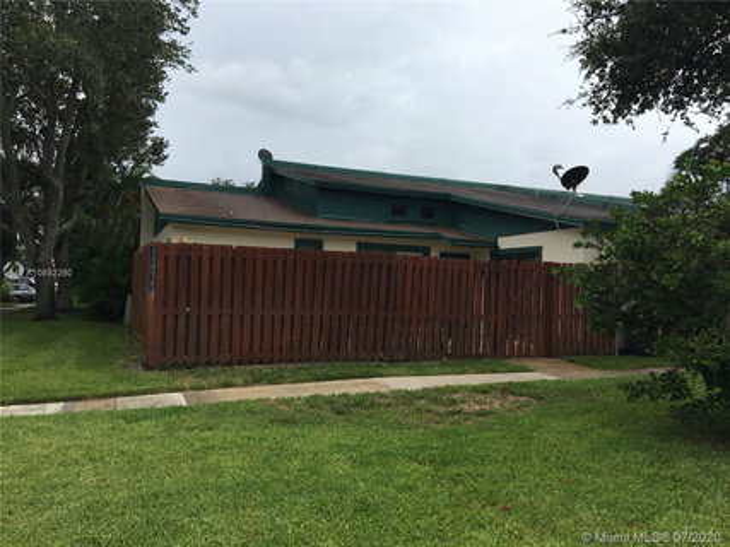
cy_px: 274
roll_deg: -2.0
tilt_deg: +2.6
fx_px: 611
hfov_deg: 61.7
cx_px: 365
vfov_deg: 48.2
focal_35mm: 29
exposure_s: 1/1637
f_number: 2.2
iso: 25
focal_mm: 4.15
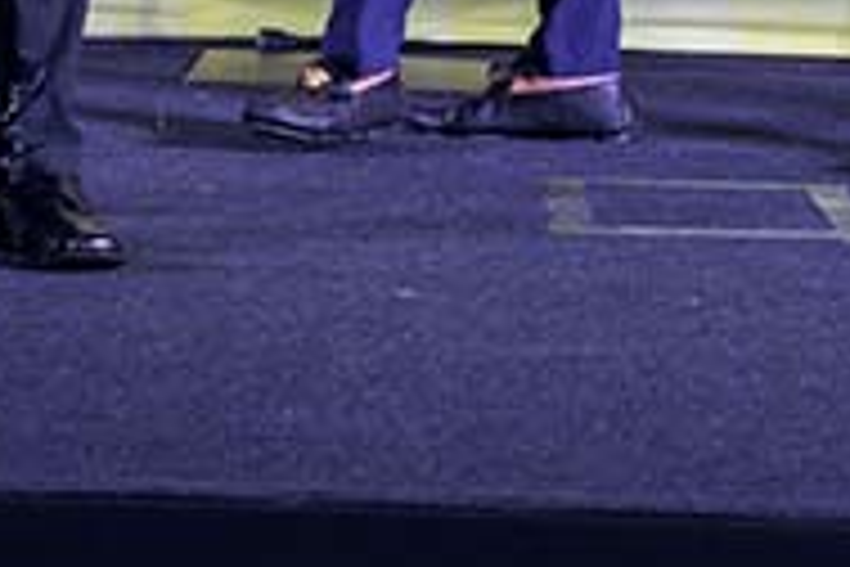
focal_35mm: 183
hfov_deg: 11.2
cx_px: 225
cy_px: -598
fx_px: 4320
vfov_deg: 7.2
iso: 1800
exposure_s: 1/200
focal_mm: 36
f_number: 5.6
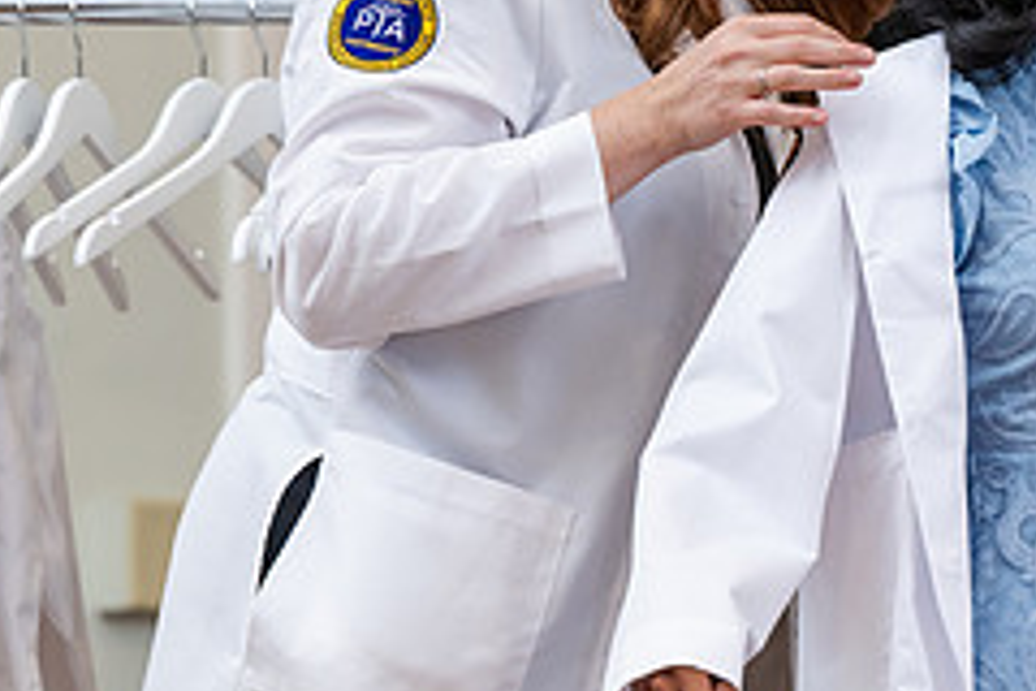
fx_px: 9036
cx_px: 945
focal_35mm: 314
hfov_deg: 6.5
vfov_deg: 4.4
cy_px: 279
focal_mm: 130
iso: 1600
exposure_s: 1/200
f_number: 3.5
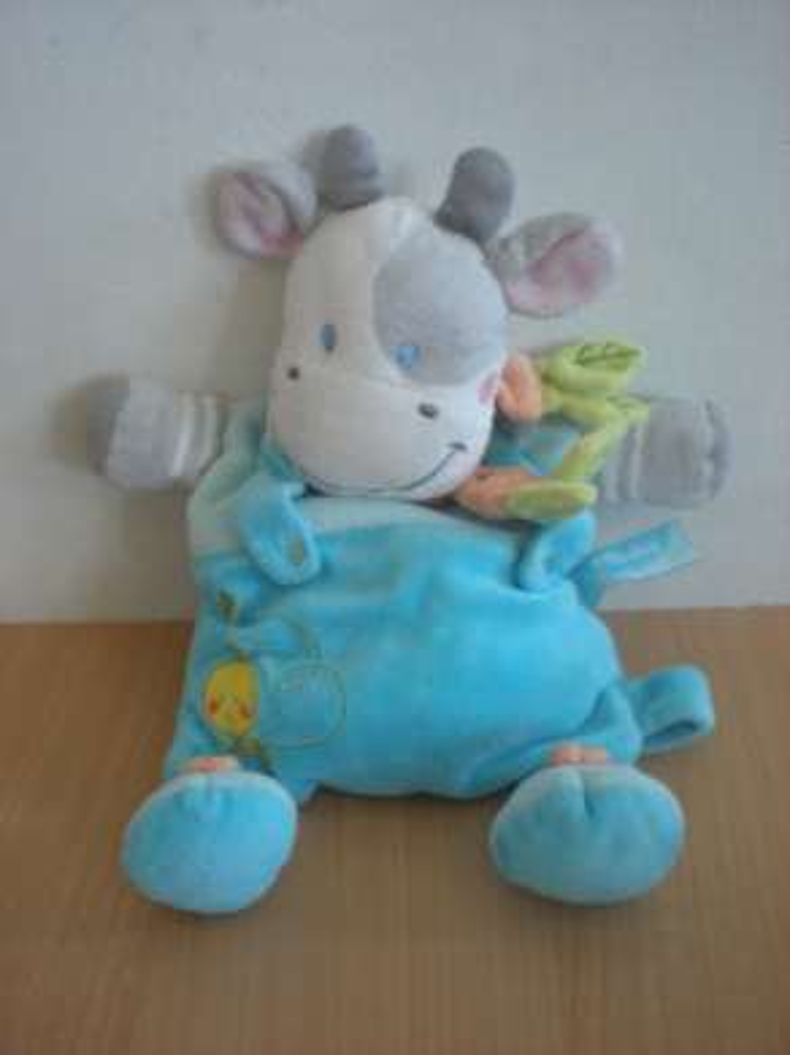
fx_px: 1158
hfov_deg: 37.7
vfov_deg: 49.0
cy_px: 528
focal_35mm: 38
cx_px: 395
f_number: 3.1
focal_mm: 6.3
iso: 200
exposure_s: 1/17.2
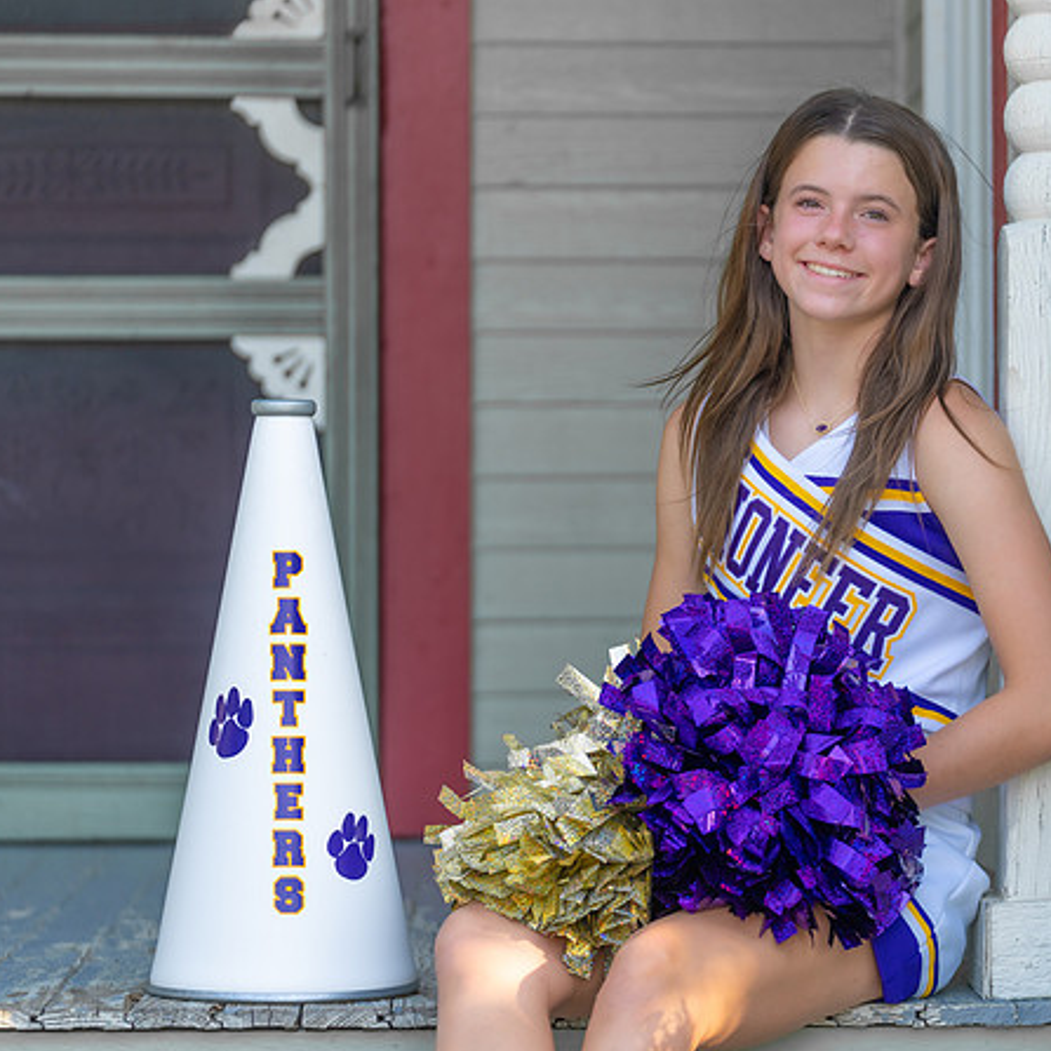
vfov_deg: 10.9
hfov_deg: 10.9
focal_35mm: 160
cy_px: 526
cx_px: 745
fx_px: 5496
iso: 125
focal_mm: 120
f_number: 2.8
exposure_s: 1/320
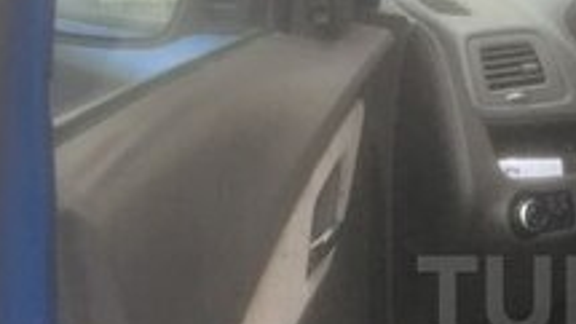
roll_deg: -2.9
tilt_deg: -21.5
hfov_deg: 20.6
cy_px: 296
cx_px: 691
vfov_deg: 12.4
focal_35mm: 97
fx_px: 1482
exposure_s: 1/33
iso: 50
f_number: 2.2
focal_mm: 4.15
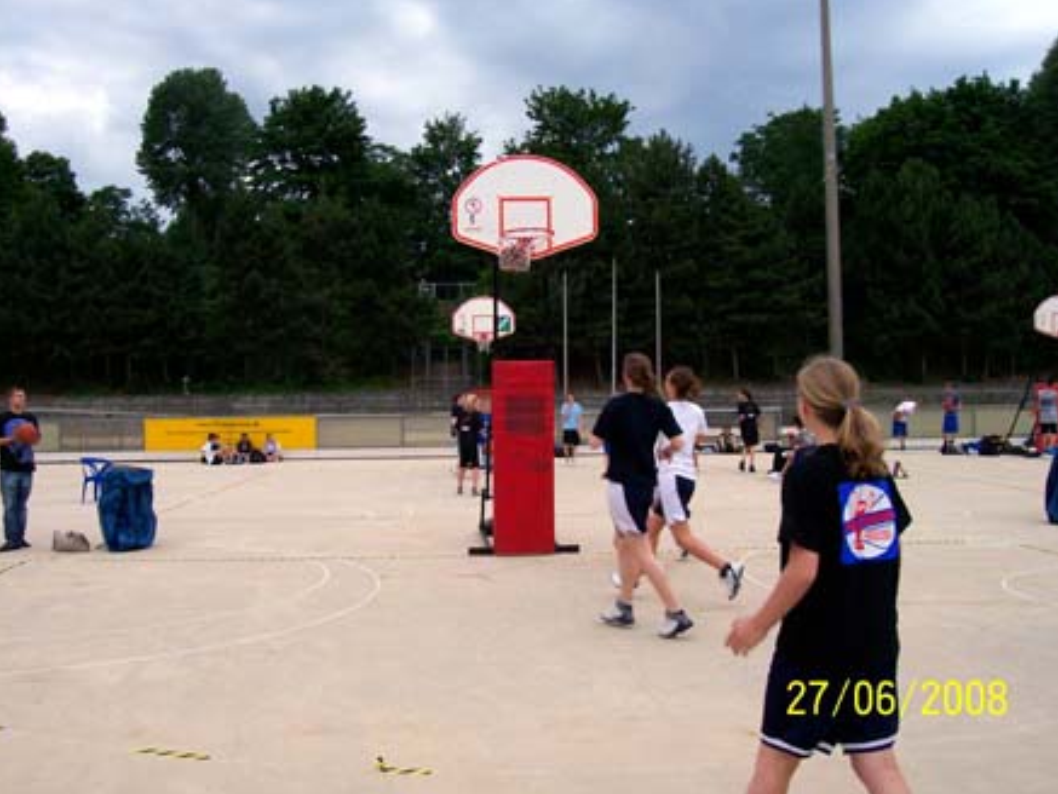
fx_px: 1070
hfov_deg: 52.6
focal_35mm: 35
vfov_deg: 40.7
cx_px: 518
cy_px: 397
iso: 80
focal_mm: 5.6
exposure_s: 1/249
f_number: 5.1
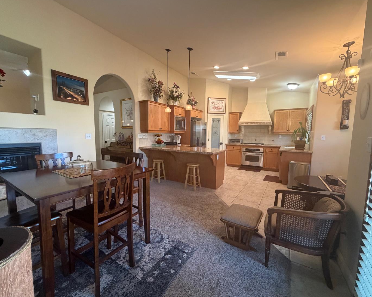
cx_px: 182
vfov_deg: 84.0
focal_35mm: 15
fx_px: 165
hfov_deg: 96.8
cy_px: 149
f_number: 2.2
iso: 400
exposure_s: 1/60
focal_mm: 2.22
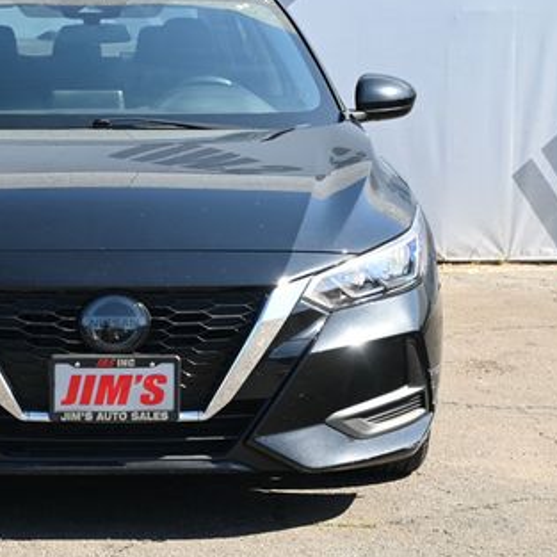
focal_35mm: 107
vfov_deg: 16.3
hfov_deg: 16.2
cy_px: 214
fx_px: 1946
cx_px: 98
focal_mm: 41
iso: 320
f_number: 5.6
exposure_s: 1/250
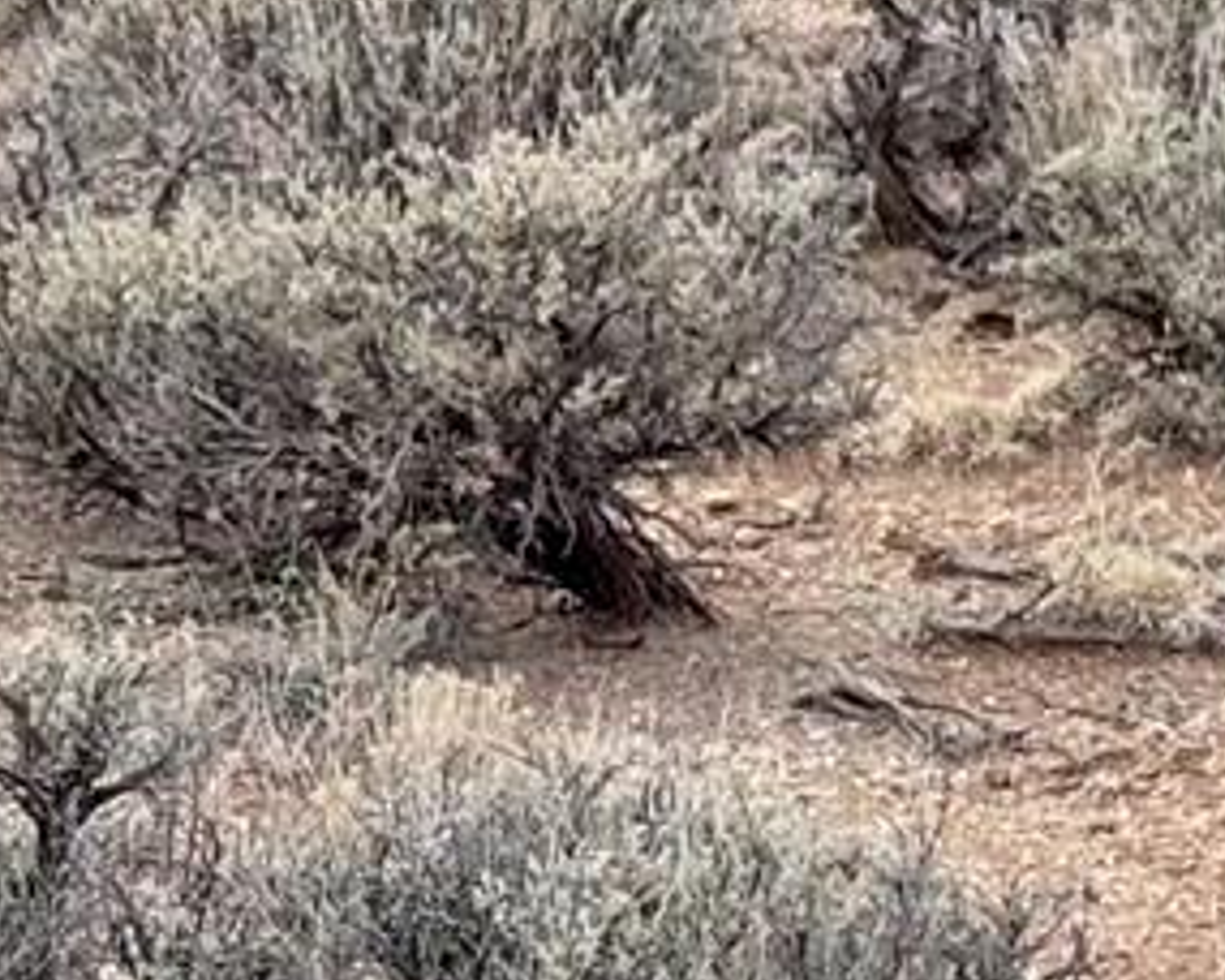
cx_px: 2386
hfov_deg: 7.1
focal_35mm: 263
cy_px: 692
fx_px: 9535
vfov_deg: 5.9
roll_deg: -0.4
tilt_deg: -13.9
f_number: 1.78
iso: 64
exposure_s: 1/1458
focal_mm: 6.76
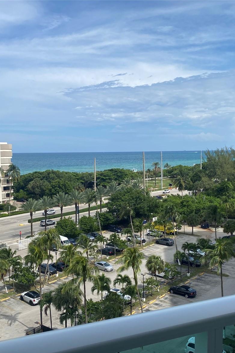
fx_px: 362
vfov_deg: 51.9
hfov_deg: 36.0
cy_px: 181
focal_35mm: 37
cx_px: 120
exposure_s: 1/3731
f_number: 1.8
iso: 32
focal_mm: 4.25
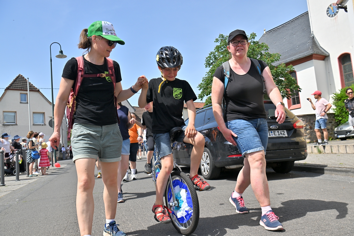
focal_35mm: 32
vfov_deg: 41.1
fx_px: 314
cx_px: 177
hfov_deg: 58.7
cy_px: 118
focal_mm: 32
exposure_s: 1/1000
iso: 320
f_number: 13
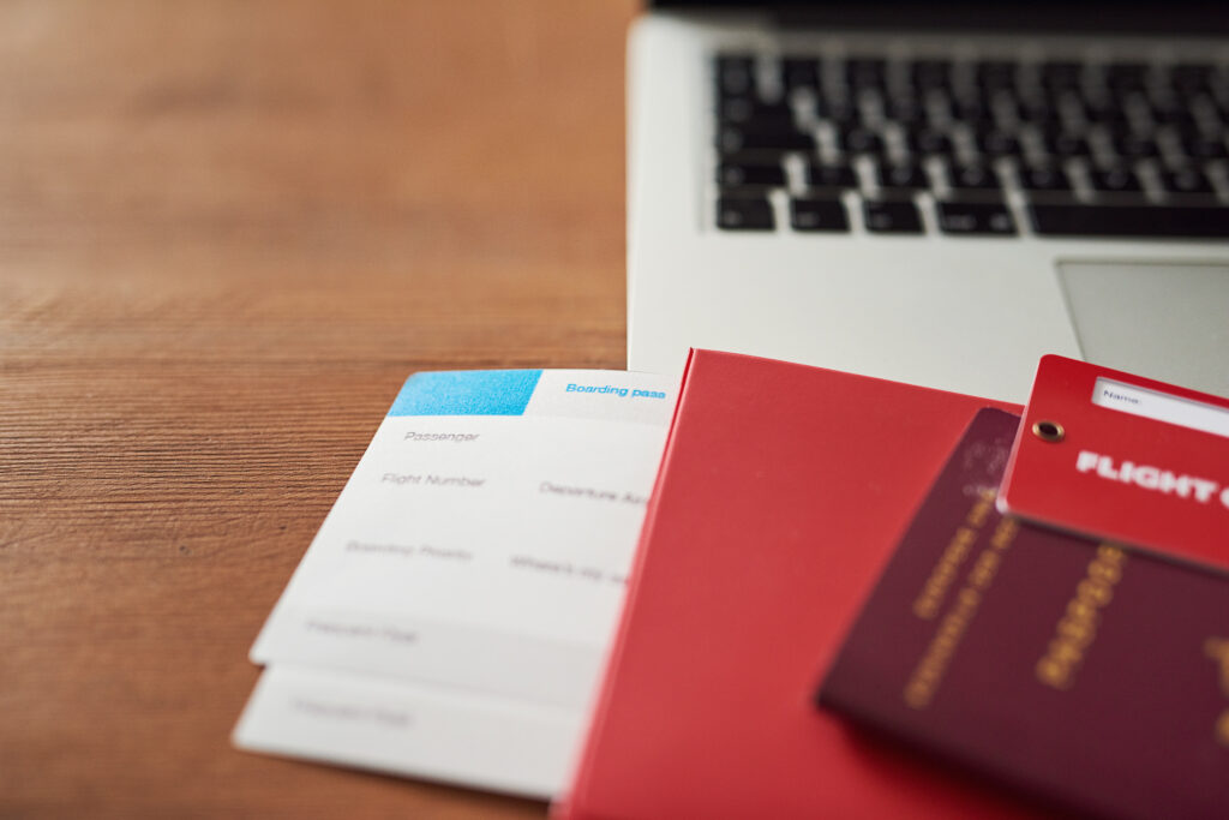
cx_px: 614
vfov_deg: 27.0
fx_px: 1707
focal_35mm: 50
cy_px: 410
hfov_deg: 39.6
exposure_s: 1/160
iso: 200
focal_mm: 50
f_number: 2
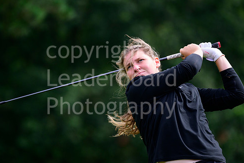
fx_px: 3227
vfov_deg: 2.9
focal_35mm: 476
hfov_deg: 4.3
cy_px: 83
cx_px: 112
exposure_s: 1/2500
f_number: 5.6
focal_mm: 400
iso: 1250
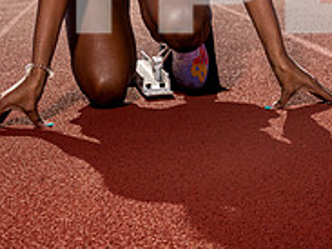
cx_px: 142
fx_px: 1246
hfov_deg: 15.2
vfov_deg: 10.9
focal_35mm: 130
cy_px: -149
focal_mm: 55
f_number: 9
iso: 100
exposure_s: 1/250
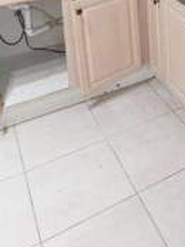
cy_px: -57
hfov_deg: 28.1
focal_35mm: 48
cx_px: 194
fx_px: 342
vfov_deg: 32.1
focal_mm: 2.2
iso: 320
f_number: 2.2
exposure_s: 1/40
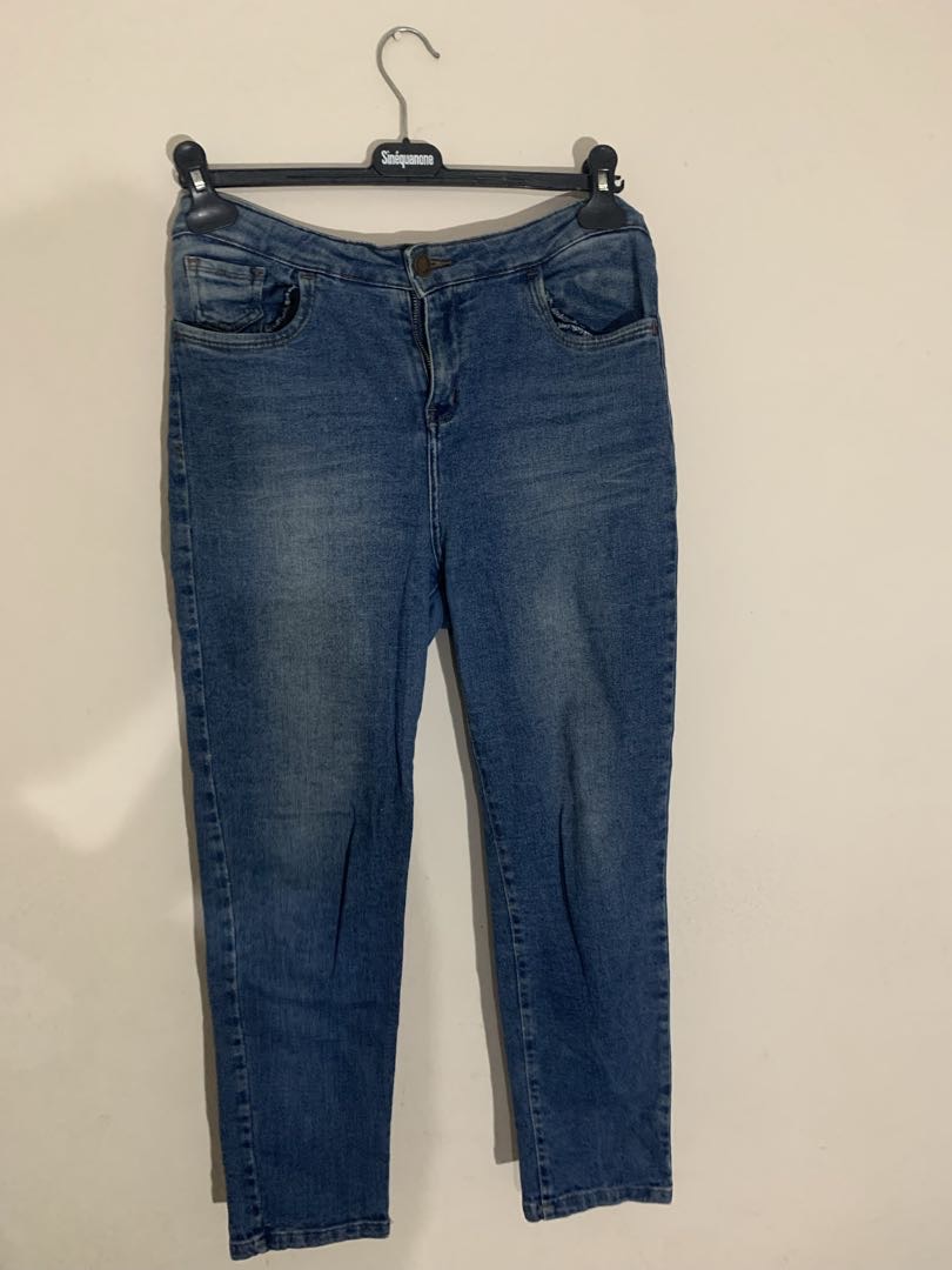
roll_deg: +0.7
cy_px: 635
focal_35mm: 26
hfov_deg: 53.1
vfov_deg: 67.3
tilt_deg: -11.2
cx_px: 476
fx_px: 953
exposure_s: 1/37
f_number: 1.8
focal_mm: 4.25
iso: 400
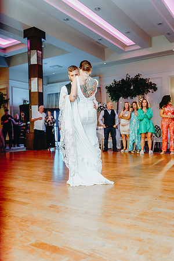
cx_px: 87
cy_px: 130
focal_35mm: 35
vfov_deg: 54.4
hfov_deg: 37.9
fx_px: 254
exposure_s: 1/250
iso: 1600
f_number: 2
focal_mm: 35
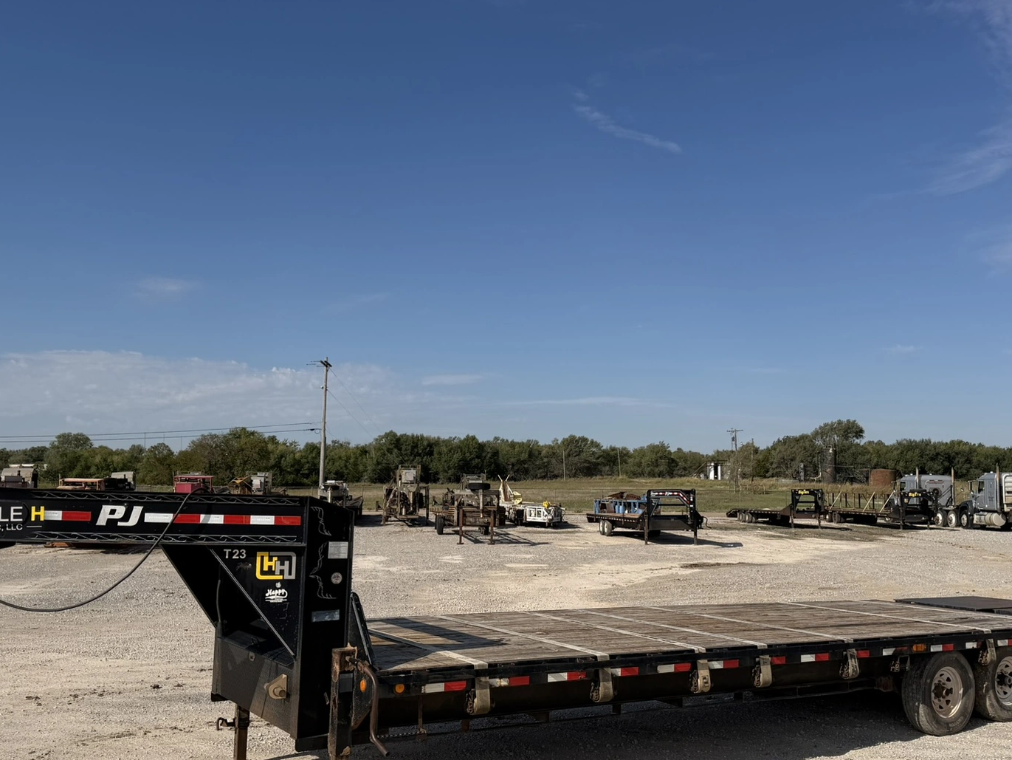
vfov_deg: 40.7
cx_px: 515
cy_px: 423
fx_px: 1023
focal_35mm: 35
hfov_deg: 52.6
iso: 80
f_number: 1.78
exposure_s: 1/9091
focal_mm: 6.76
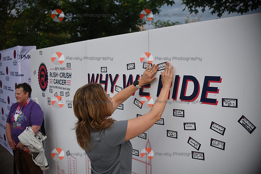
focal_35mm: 35
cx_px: 130
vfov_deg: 37.9
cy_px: 87
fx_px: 254
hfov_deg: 54.4
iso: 640
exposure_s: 1/800
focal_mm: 35
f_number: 4.5
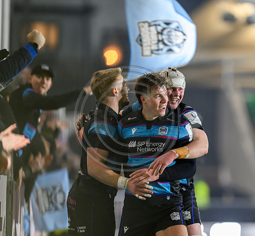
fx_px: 3934
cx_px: 177
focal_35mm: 490
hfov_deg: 3.7
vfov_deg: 3.4
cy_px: 118
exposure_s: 1/250
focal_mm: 400
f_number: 3.2
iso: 4000
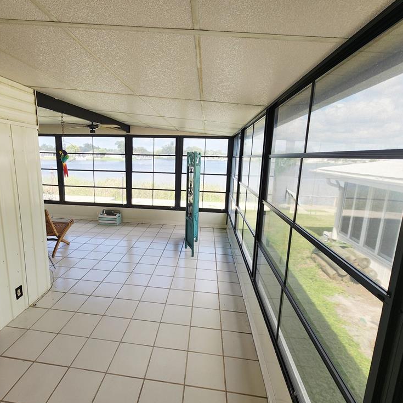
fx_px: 211
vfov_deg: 87.4
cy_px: 198
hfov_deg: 87.0
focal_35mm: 16
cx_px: 176
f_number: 2.2
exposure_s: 1/339
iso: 50
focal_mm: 2.2
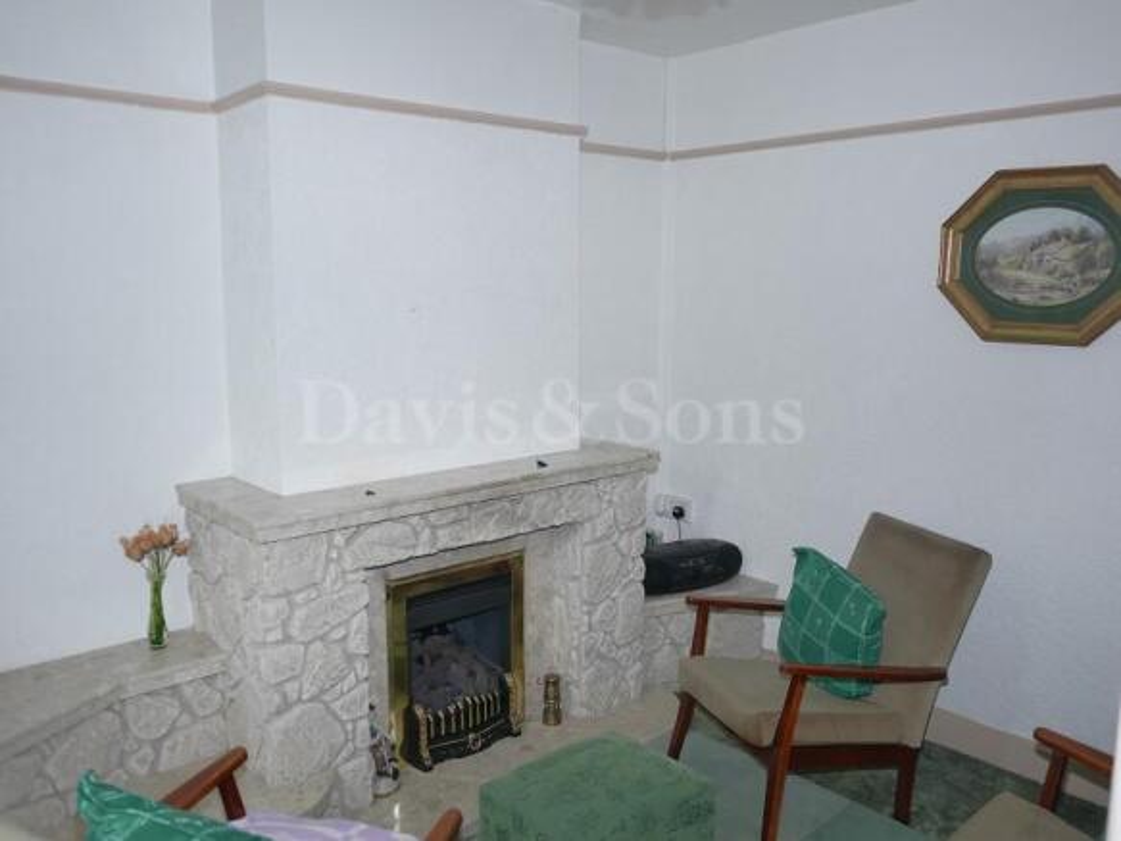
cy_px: 420
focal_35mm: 28
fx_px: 907
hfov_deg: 63.5
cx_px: 560
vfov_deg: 49.7
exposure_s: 1/60
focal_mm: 14
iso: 200
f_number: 2.5
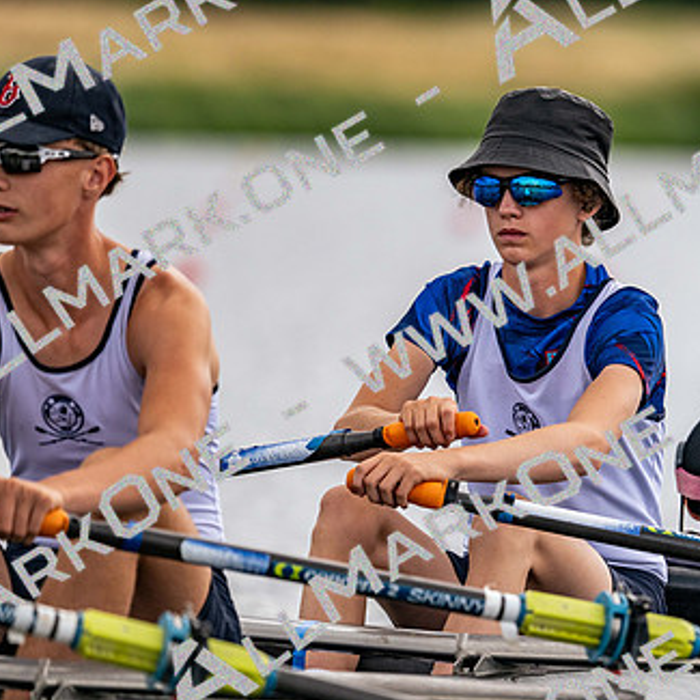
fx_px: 13864
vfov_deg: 2.9
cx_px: 610
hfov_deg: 2.9
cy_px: 400
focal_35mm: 606
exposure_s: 1/2500
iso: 400
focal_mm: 400
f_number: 4.5
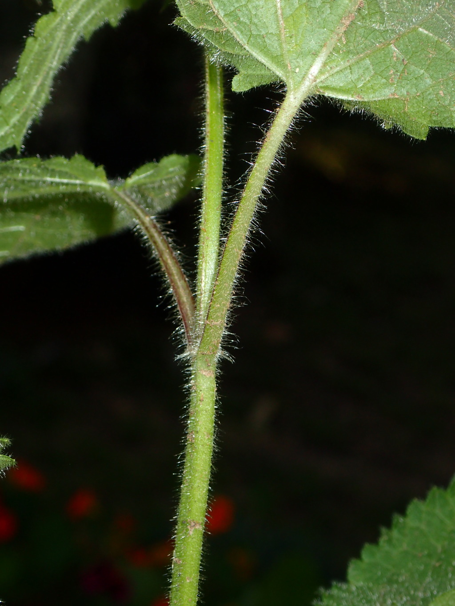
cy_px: 303
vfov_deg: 19.6
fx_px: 1752
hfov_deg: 14.8
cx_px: 228
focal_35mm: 100
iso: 200
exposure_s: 1/200
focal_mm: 18
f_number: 6.3
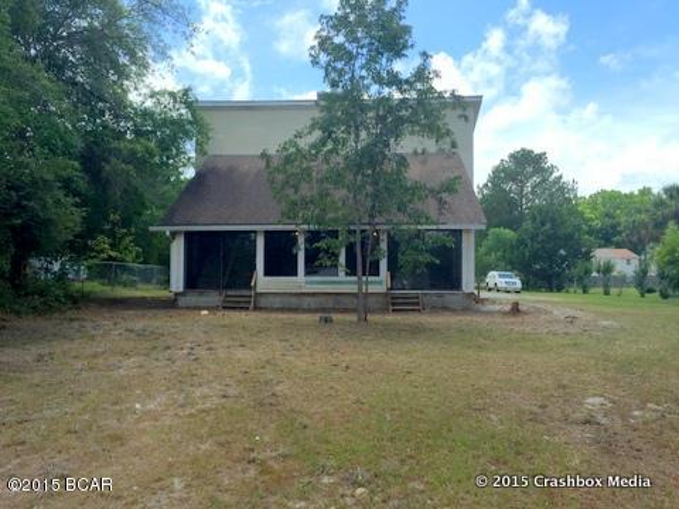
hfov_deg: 61.7
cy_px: 254
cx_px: 340
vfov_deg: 48.2
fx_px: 569
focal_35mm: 29
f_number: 2.2
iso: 32
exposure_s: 1/1364
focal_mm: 4.15
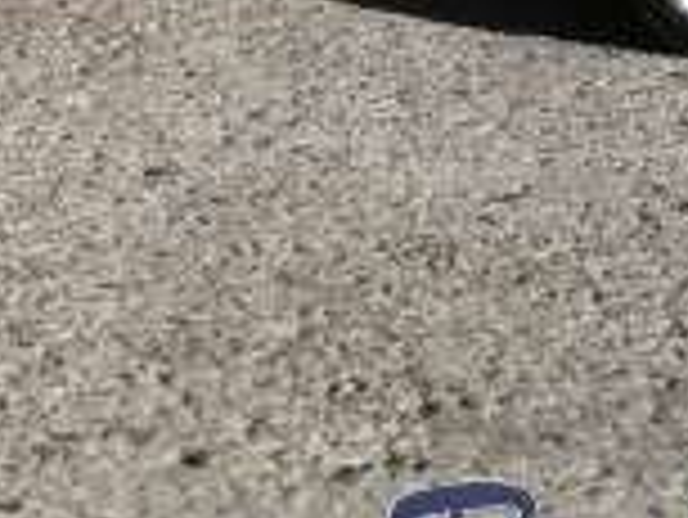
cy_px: -198
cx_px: -216
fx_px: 2904
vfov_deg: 9.9
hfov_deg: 13.0
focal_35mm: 146
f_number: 2.8
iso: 80
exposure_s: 1/1765
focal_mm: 3.85
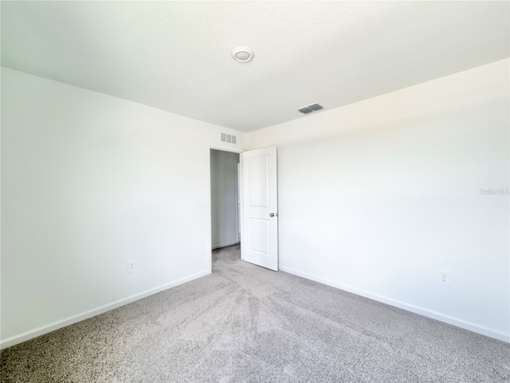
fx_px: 206
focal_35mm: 14
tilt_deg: -1.1
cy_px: 192
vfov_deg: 85.7
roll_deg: +0.5
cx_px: 255
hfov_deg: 102.1
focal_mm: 2.22
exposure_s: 1/121
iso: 160
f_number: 2.2
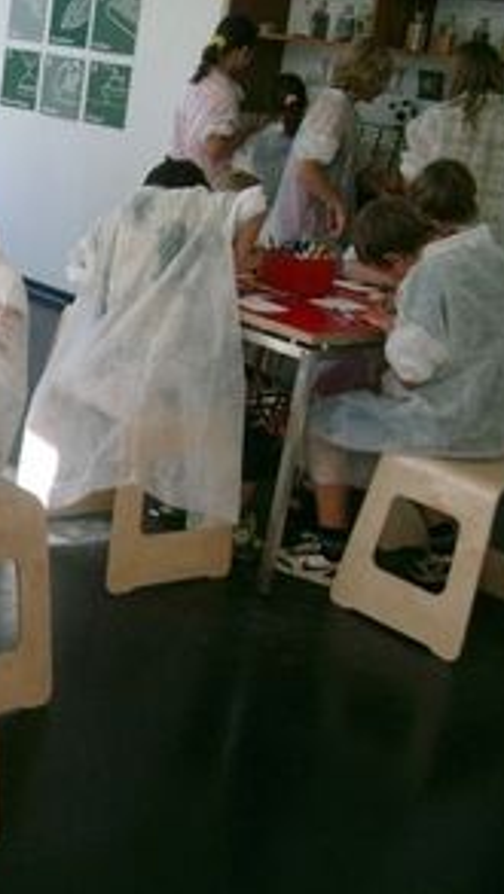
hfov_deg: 21.0
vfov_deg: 37.8
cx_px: -12
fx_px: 1306
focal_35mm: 55
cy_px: 455
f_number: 2.6
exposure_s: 1/250
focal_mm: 7.6
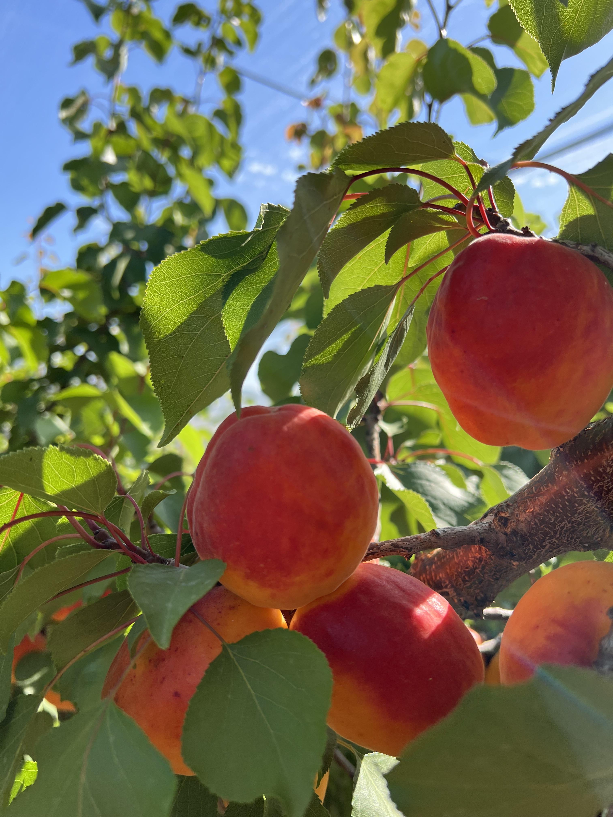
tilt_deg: +1.9
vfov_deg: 67.3
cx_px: 306
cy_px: 408
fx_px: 614
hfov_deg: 53.1
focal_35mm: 26
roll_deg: -2.0
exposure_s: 1/1029
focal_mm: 5.7
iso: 50
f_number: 1.5
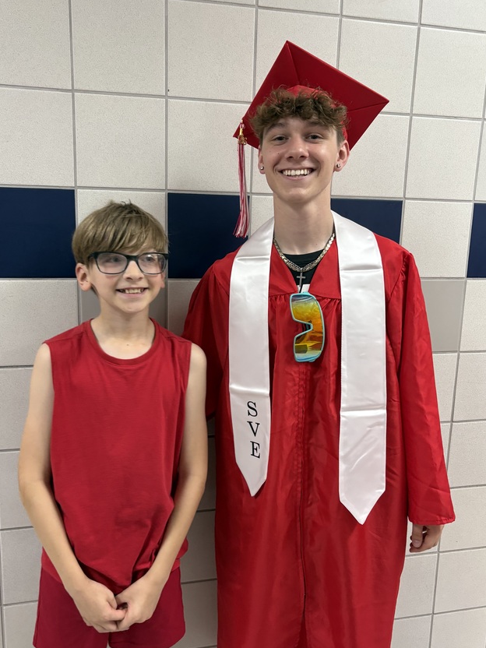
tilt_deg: -10.7
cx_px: 231
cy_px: 343
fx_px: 599
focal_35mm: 32
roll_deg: -2.0
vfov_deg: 56.8
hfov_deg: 44.1
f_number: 1.6
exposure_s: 1/60
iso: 200
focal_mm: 5.96
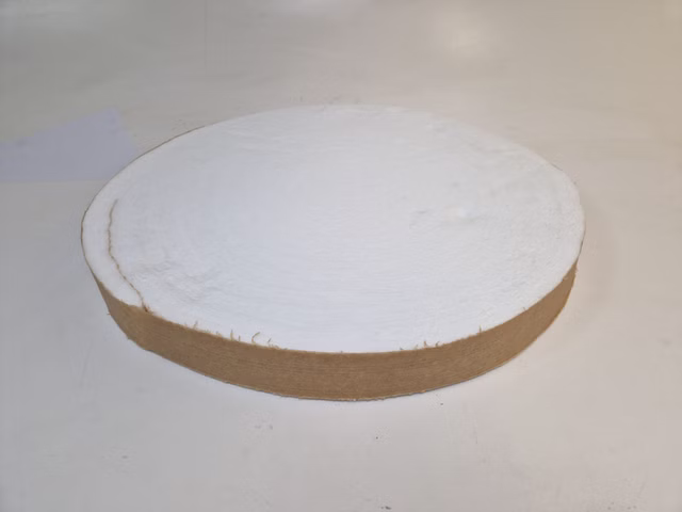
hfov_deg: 73.9
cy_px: 256
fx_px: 453
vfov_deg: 58.9
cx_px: 341
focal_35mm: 23
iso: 50
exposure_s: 1/286
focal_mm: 5.4
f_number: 1.8
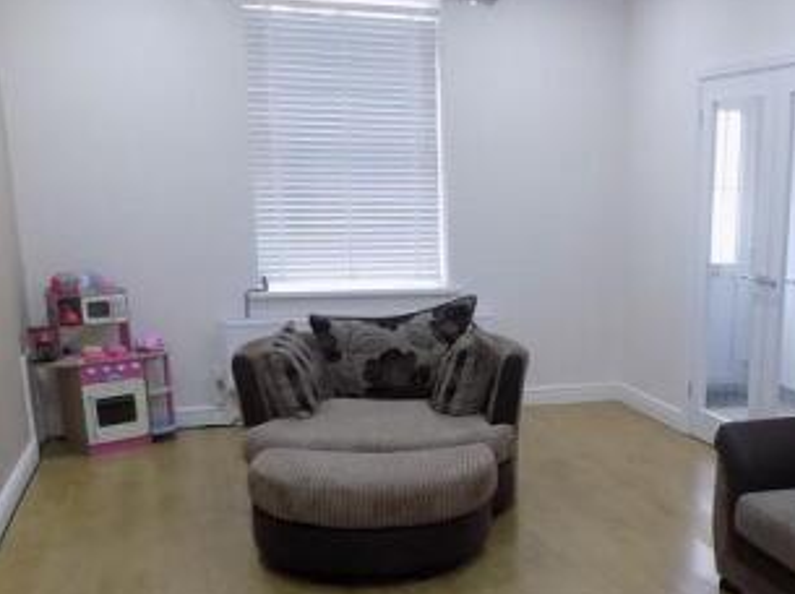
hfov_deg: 41.8
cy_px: 470
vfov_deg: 32.0
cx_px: 590
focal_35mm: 44
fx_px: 1009
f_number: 3.1
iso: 400
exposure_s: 1/15
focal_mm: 4
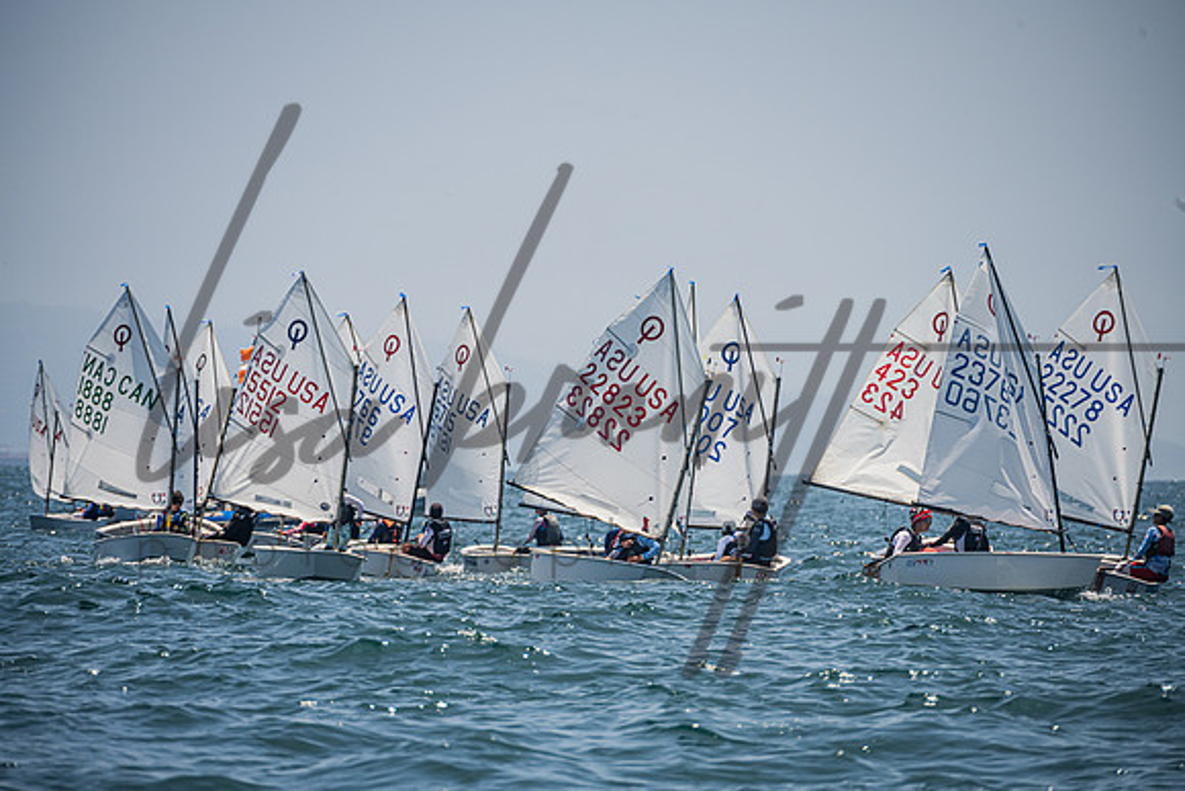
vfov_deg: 4.3
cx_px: 592
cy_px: 396
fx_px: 10535
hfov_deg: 6.4
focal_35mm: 320
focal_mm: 320
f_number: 8
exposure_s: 1/1600
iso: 250
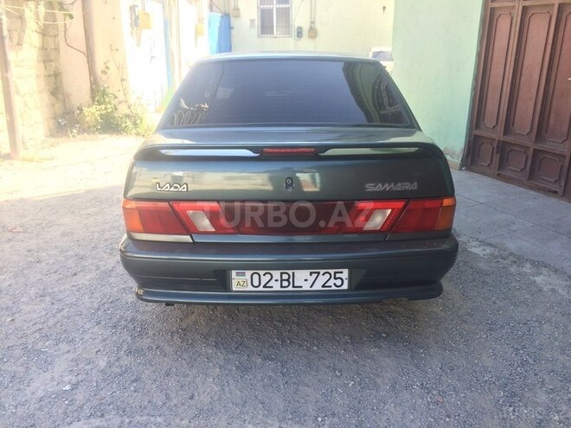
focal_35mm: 29
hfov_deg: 61.7
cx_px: 286
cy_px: 214
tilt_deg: -20.2
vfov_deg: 48.2
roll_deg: +1.2
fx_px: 478
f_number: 2.2
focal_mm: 4.15
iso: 32
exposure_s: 1/182
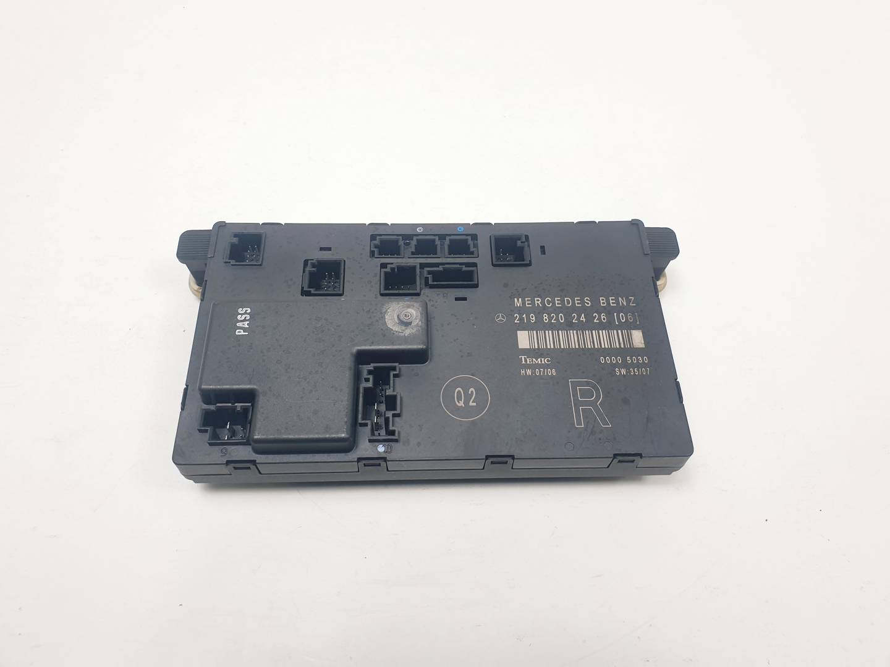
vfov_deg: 53.1
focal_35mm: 26
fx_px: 668
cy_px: 334
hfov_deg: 67.3
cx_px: 445
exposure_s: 1/268
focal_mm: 4.3
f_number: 2.4
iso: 50
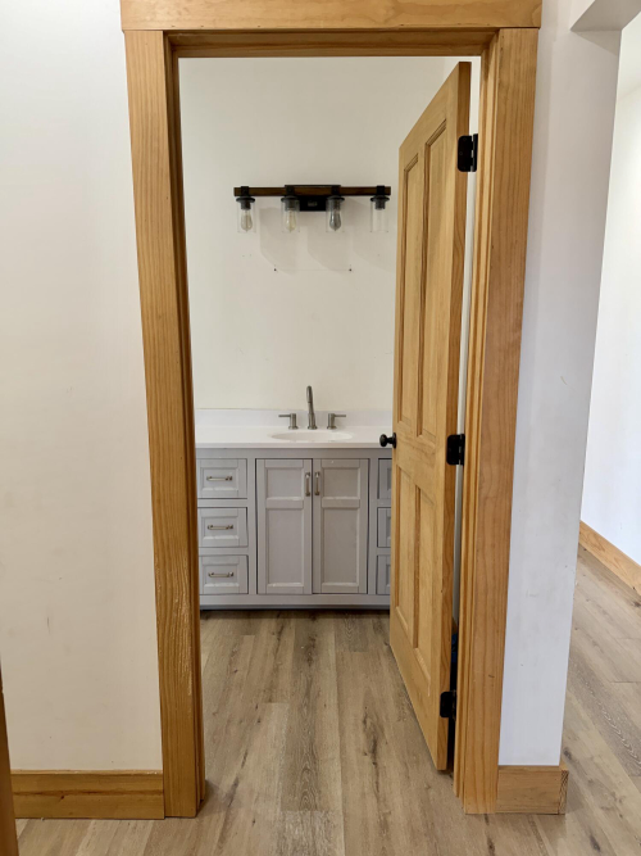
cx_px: 320
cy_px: 428
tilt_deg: -9.7
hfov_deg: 56.8
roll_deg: -0.3
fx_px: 593
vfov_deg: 71.6
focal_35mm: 24
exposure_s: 1/120
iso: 160
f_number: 1.78
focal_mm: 6.76
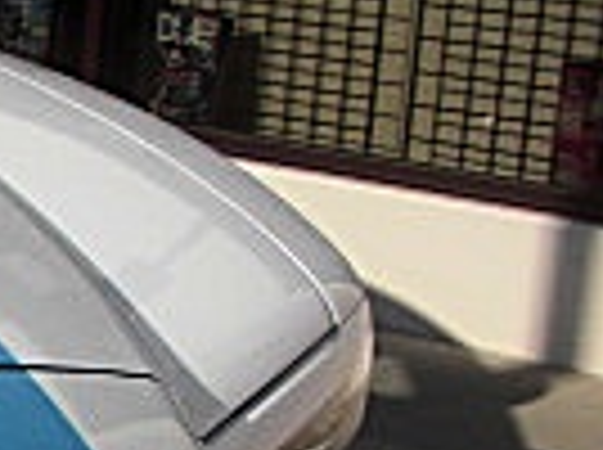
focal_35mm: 172
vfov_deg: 8.5
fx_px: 2991
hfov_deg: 10.2
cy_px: 554
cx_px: -760
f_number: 7.9
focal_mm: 6.3
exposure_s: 1/160
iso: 50
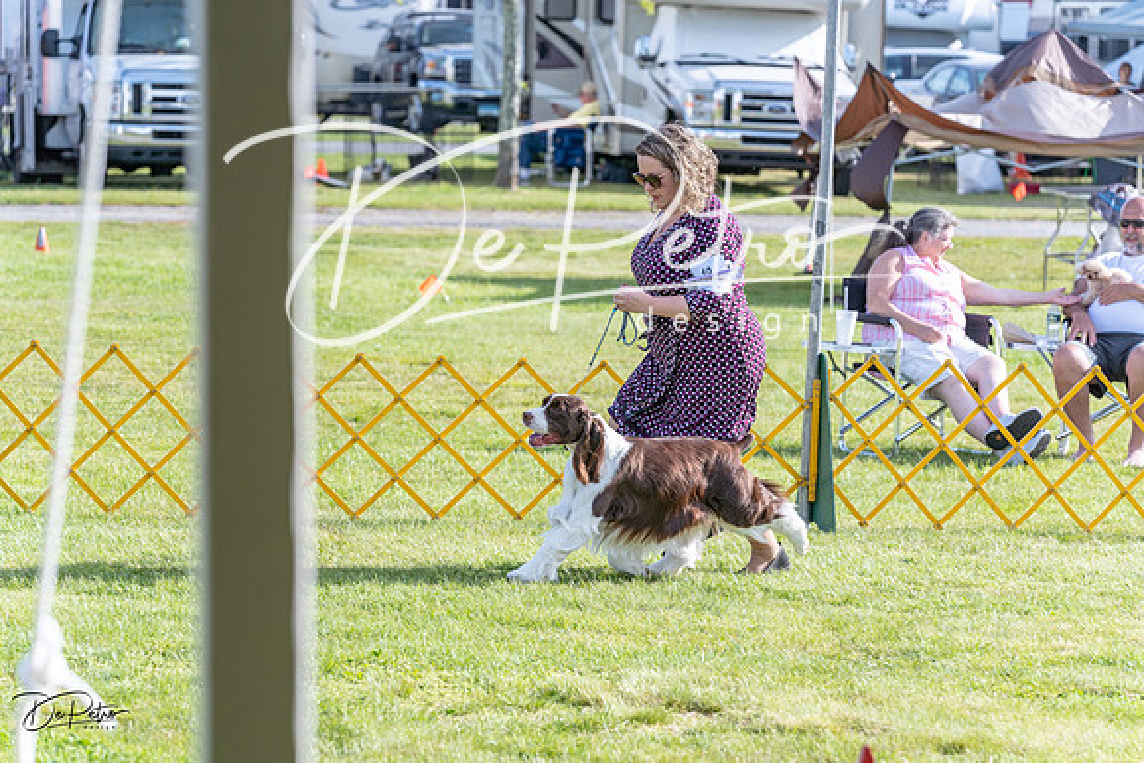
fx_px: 4704
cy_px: 382
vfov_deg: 9.3
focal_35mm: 148
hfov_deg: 13.9
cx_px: 572
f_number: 5.6
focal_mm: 148
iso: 500
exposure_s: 1/1250
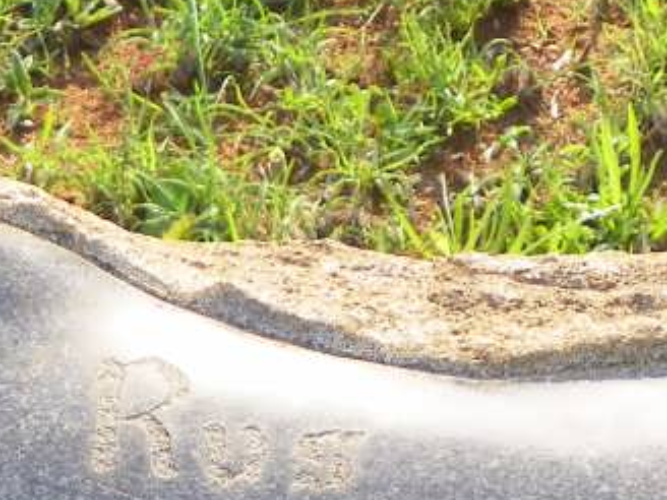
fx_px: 3526
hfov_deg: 10.7
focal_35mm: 183
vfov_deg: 7.9
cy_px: 823
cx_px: 16
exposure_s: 1/160
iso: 64
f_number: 3.5
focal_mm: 8.9
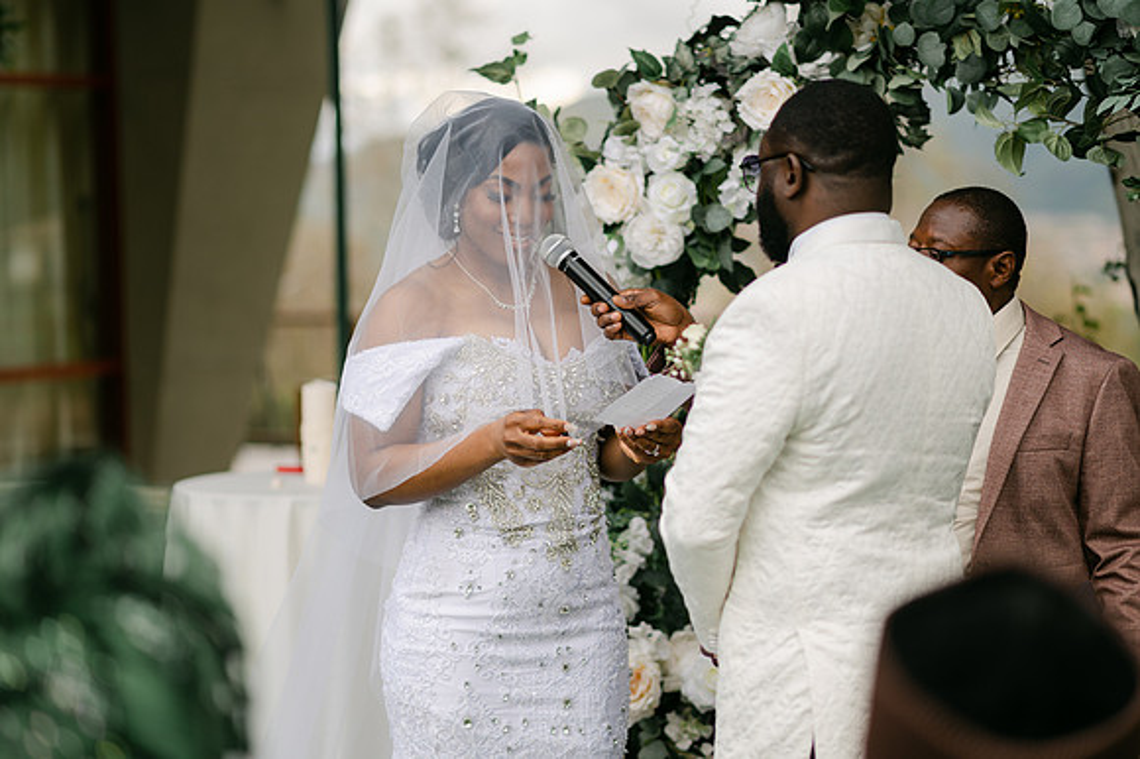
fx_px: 2732
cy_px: 379
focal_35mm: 86
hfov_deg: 23.6
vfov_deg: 15.8
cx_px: 565
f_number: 2
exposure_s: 1/1600
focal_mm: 85
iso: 100
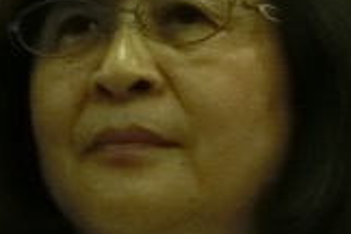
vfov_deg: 4.0
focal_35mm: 333
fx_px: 3246
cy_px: -342
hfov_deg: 6.1
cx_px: -197
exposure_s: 1/100
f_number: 4.4
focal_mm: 8
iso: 400
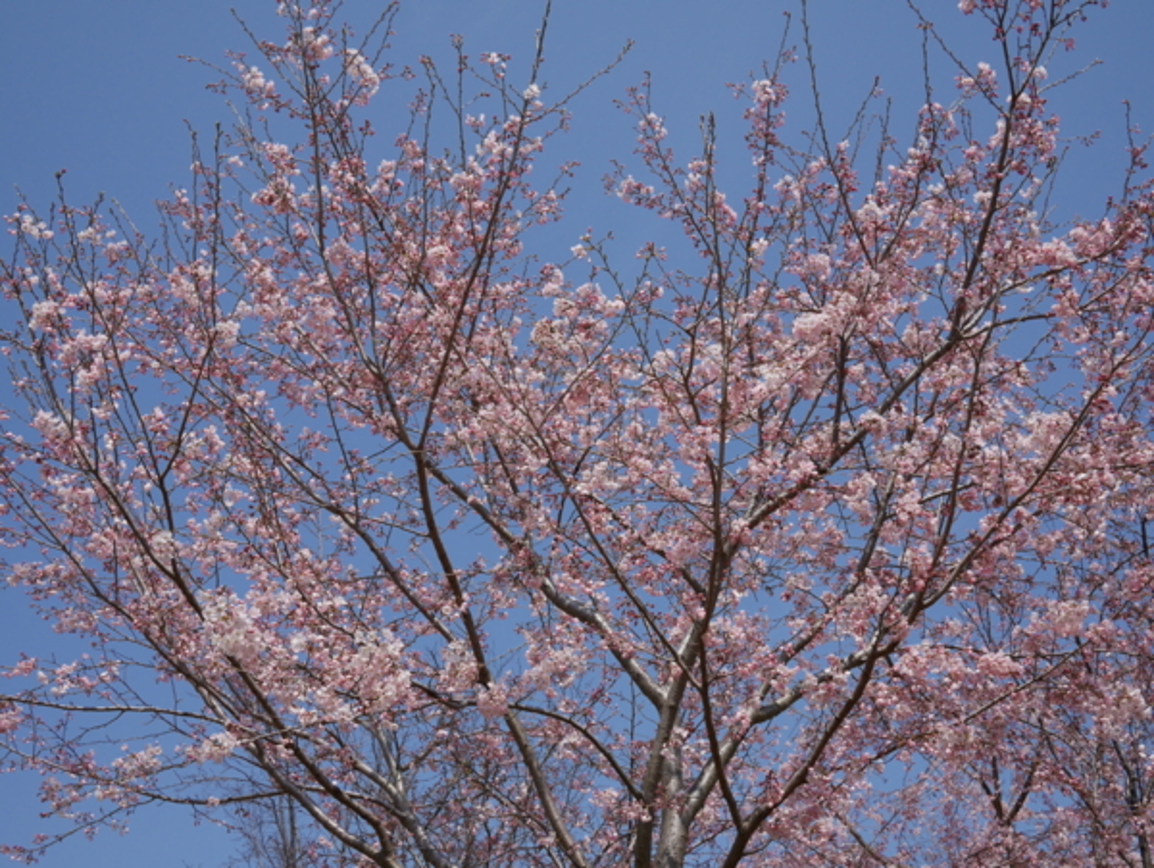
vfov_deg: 36.0
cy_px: 434
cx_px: 577
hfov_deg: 46.8
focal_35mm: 40
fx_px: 1335
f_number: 5.6
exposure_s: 1/1300
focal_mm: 20
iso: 200
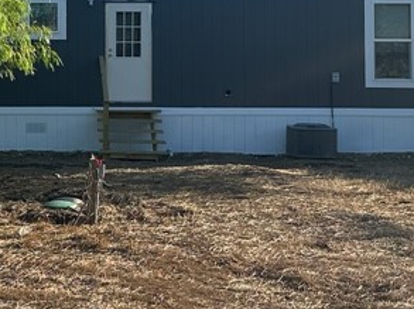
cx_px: 38
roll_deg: -0.3
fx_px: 1003
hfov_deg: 22.7
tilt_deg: +2.8
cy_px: 27
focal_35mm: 84
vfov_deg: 17.3
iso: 80
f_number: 1.78
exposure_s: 1/2660
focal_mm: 6.86
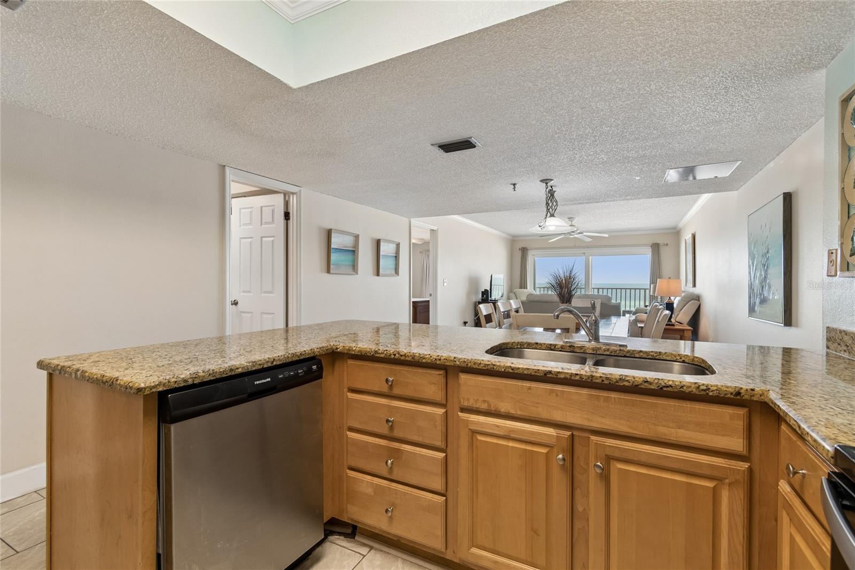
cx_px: 428
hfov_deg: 100.4
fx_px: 356
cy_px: 285
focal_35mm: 15
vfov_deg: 77.3
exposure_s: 1/20
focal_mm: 10
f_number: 7.1
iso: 100
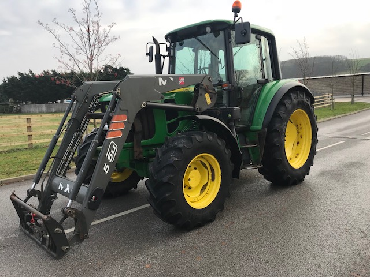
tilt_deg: -4.7
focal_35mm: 28
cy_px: 138
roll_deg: +0.5
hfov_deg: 63.4
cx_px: 185
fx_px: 299
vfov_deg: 49.7
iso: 20
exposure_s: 1/613
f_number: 1.8
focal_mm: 3.99
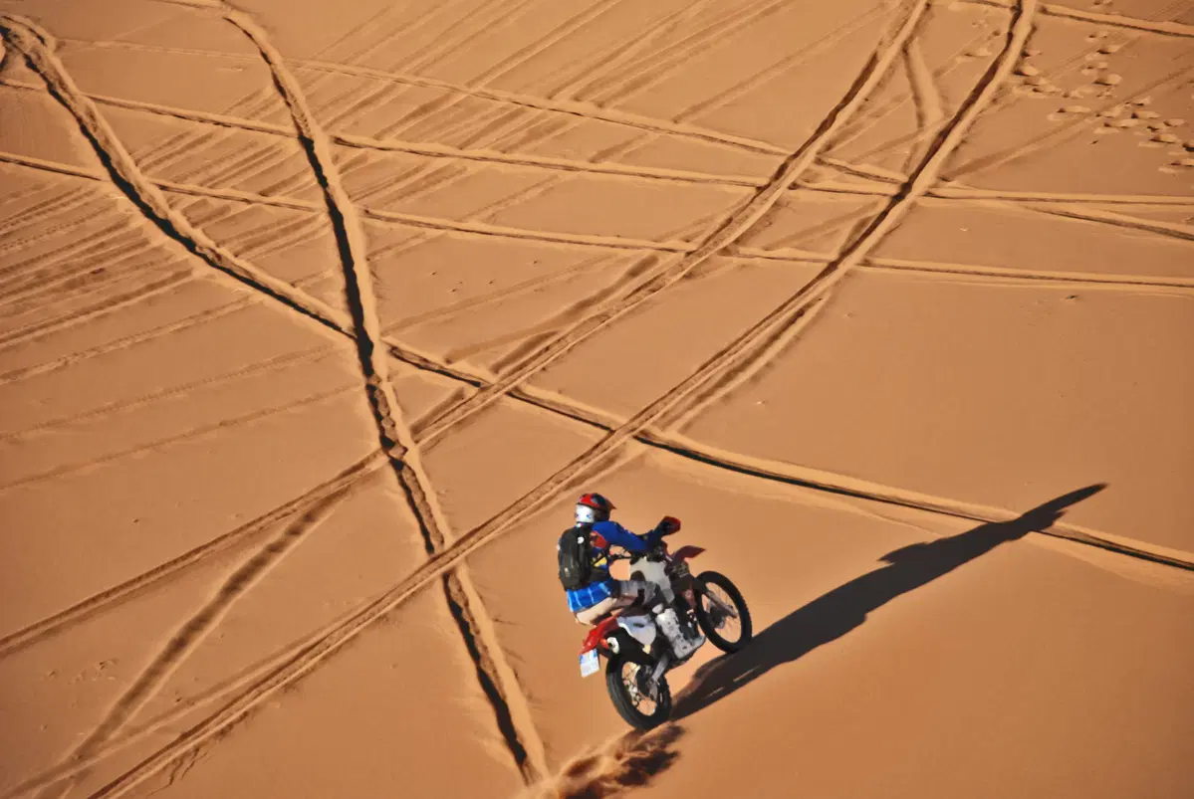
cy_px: 400
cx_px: 597
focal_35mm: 142
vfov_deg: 9.7
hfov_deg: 14.4
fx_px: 4733
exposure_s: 1/500
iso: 160
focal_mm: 95
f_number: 5.6
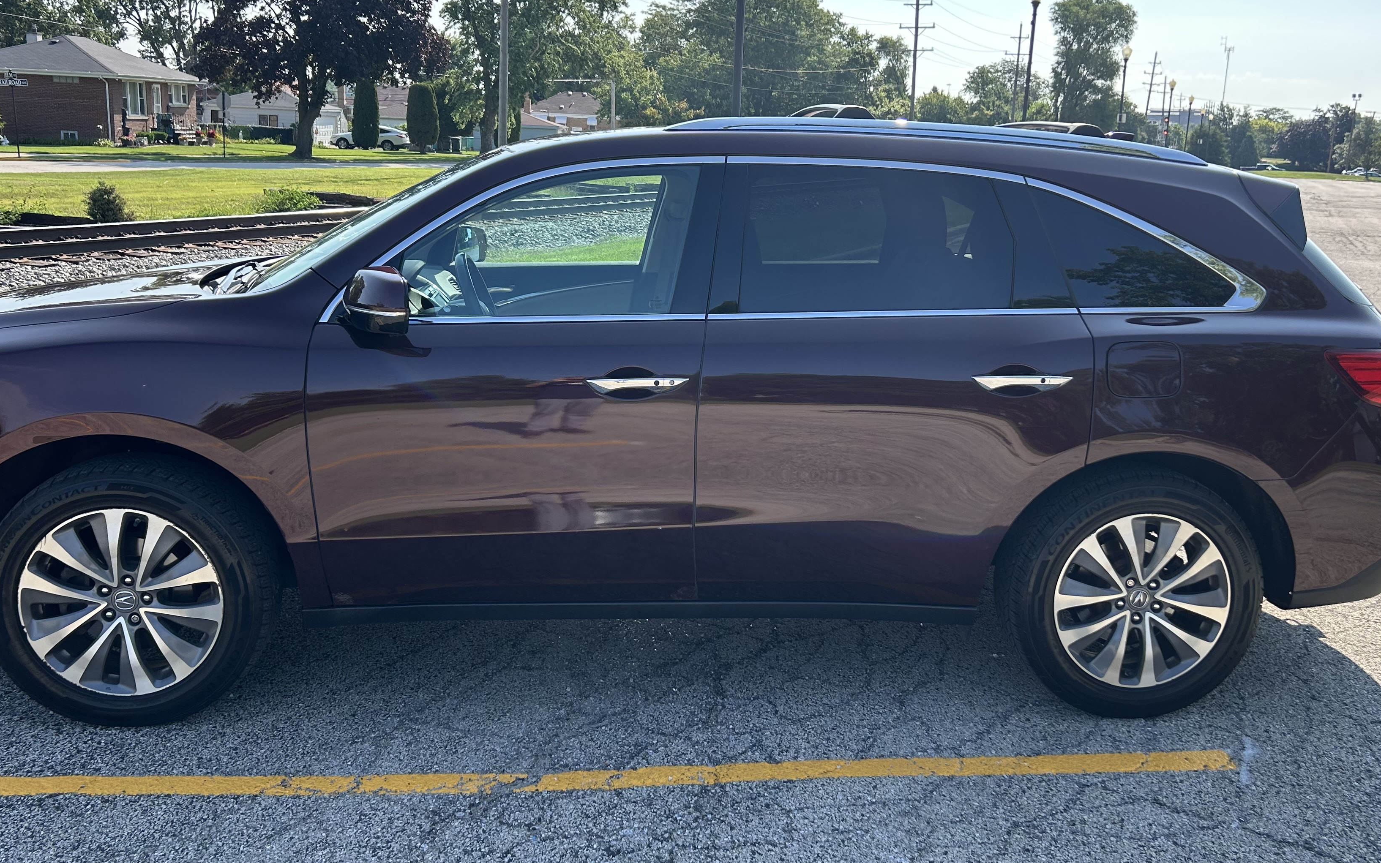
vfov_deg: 37.3
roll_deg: -2.2
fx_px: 1280
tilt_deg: -11.8
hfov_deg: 56.7
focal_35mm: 34
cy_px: 398
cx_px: 688
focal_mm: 5.7
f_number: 1.5
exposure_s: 1/1468
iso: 50
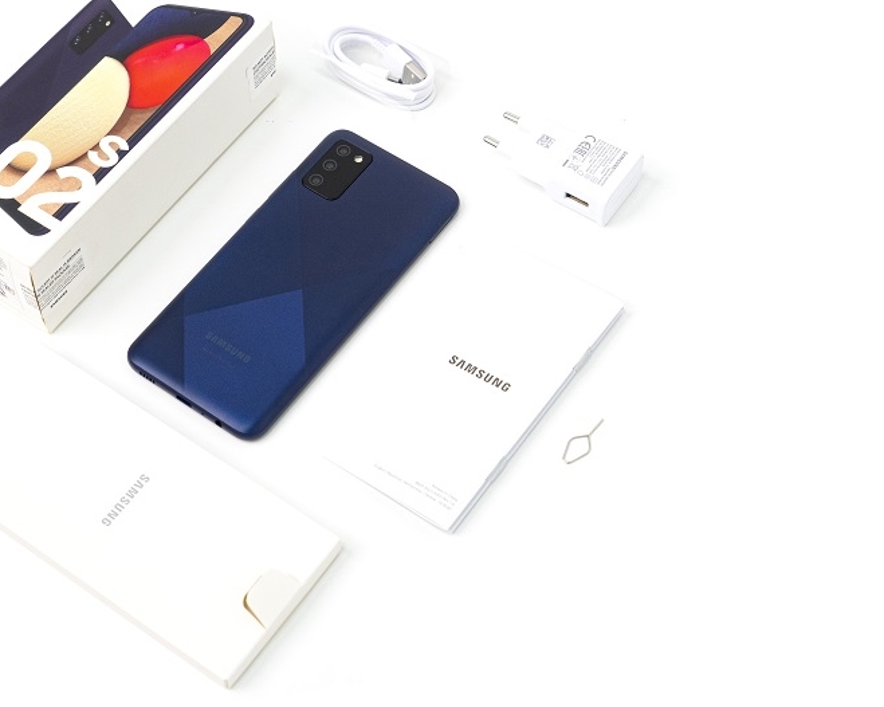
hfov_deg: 28.1
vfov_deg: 22.8
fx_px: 1753
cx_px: 296
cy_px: 309
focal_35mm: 67
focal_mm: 49
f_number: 7.1
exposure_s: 1/100
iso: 800
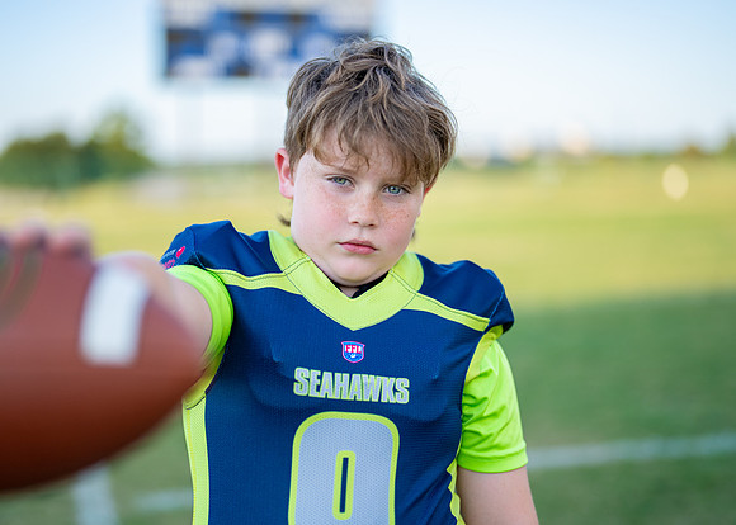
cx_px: 355
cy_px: 251
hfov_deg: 35.2
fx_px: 1160
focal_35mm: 56
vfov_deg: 25.5
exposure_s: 1/2500
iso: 100
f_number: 1.2
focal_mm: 50
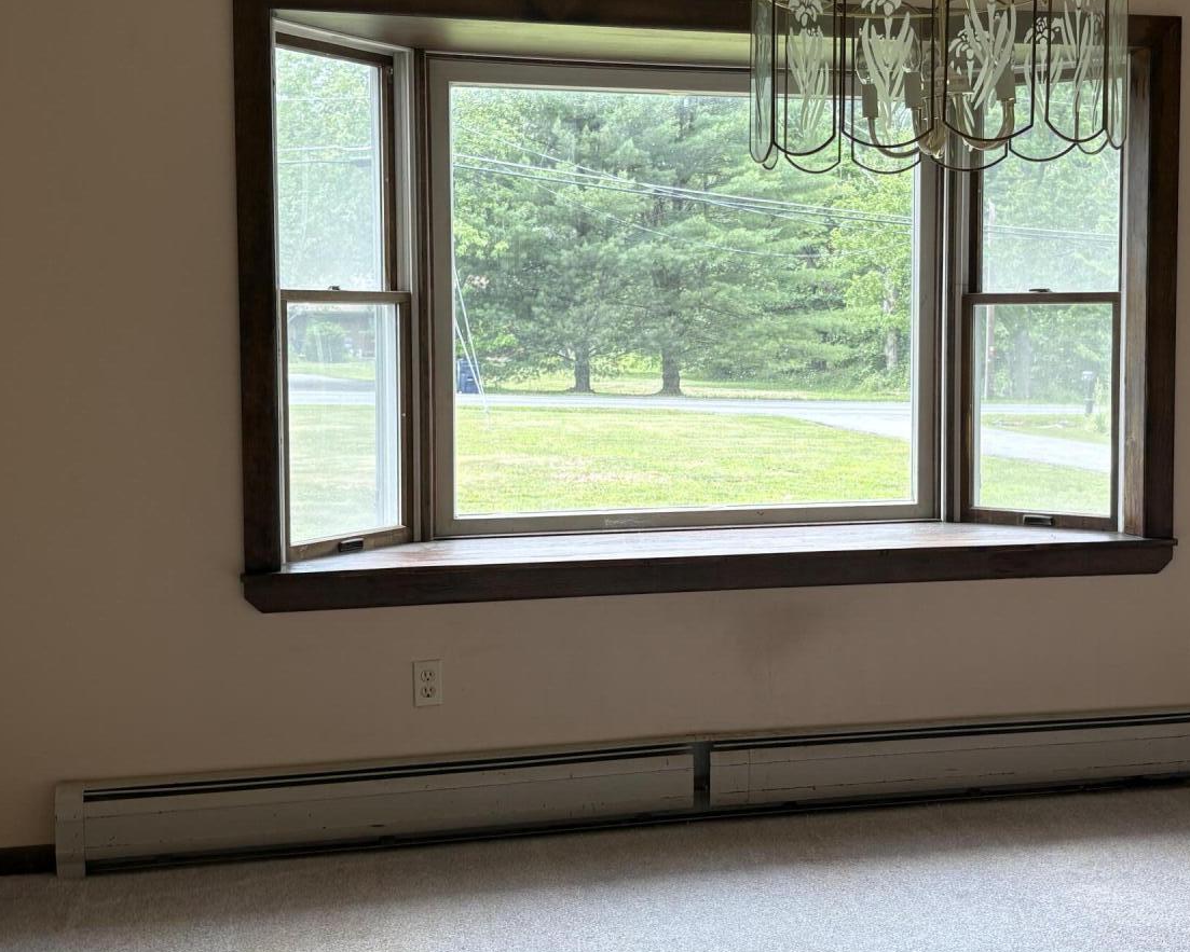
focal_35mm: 46
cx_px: 729
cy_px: 394
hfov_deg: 40.1
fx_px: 1621
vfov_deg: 32.7
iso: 50
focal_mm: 5.96
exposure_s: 1/178
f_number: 1.6
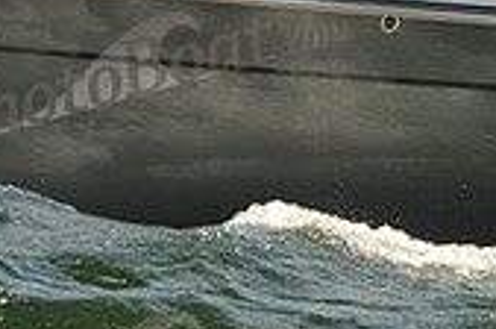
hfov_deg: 4.8
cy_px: -122
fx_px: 5913
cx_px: 505
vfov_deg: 3.2
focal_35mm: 430
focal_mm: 125
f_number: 7.1
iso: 200
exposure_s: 1/1250
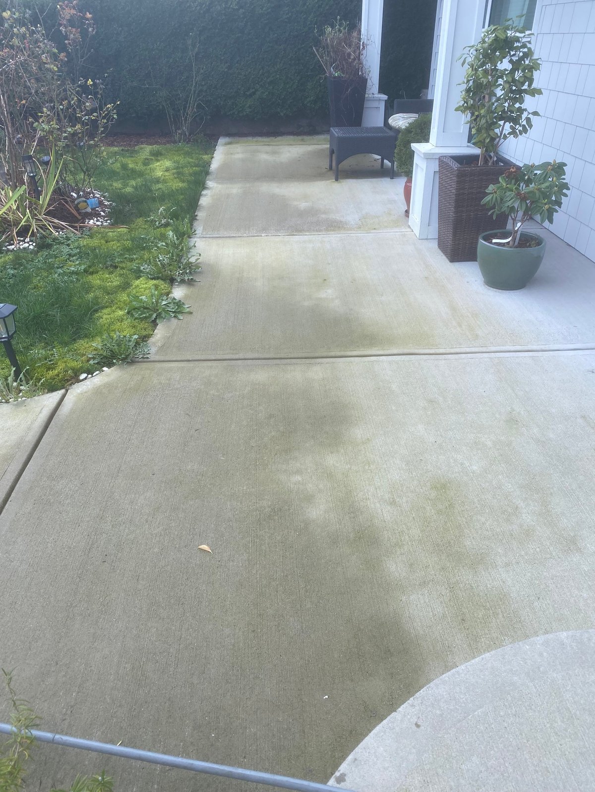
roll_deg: -0.3
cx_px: 298
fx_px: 596
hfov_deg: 53.1
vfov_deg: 67.3
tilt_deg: -30.1
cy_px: 396
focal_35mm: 26
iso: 32
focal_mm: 4.25
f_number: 1.8
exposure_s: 1/606
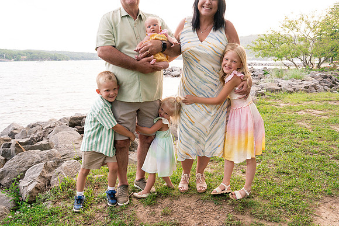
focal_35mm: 28
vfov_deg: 46.1
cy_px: 132
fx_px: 265
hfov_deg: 65.3
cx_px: 161
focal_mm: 24
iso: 800
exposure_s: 1/200
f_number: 5.6
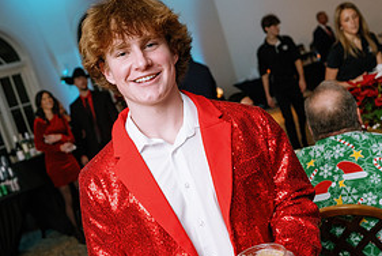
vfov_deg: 24.1
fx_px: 595
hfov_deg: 35.6
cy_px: 174
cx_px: 182
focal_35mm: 56
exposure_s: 1/100
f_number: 4
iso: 1000
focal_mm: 35
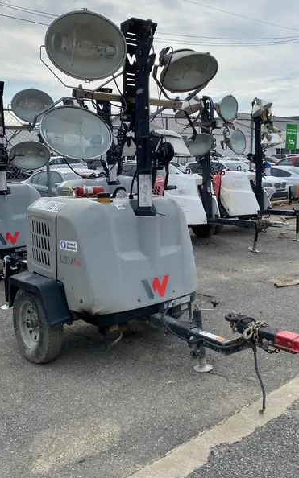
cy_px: 218
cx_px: 154
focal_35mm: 34
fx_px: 444
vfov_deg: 56.6
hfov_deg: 37.3
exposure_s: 1/3401
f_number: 1.8
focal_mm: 4.25
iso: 32
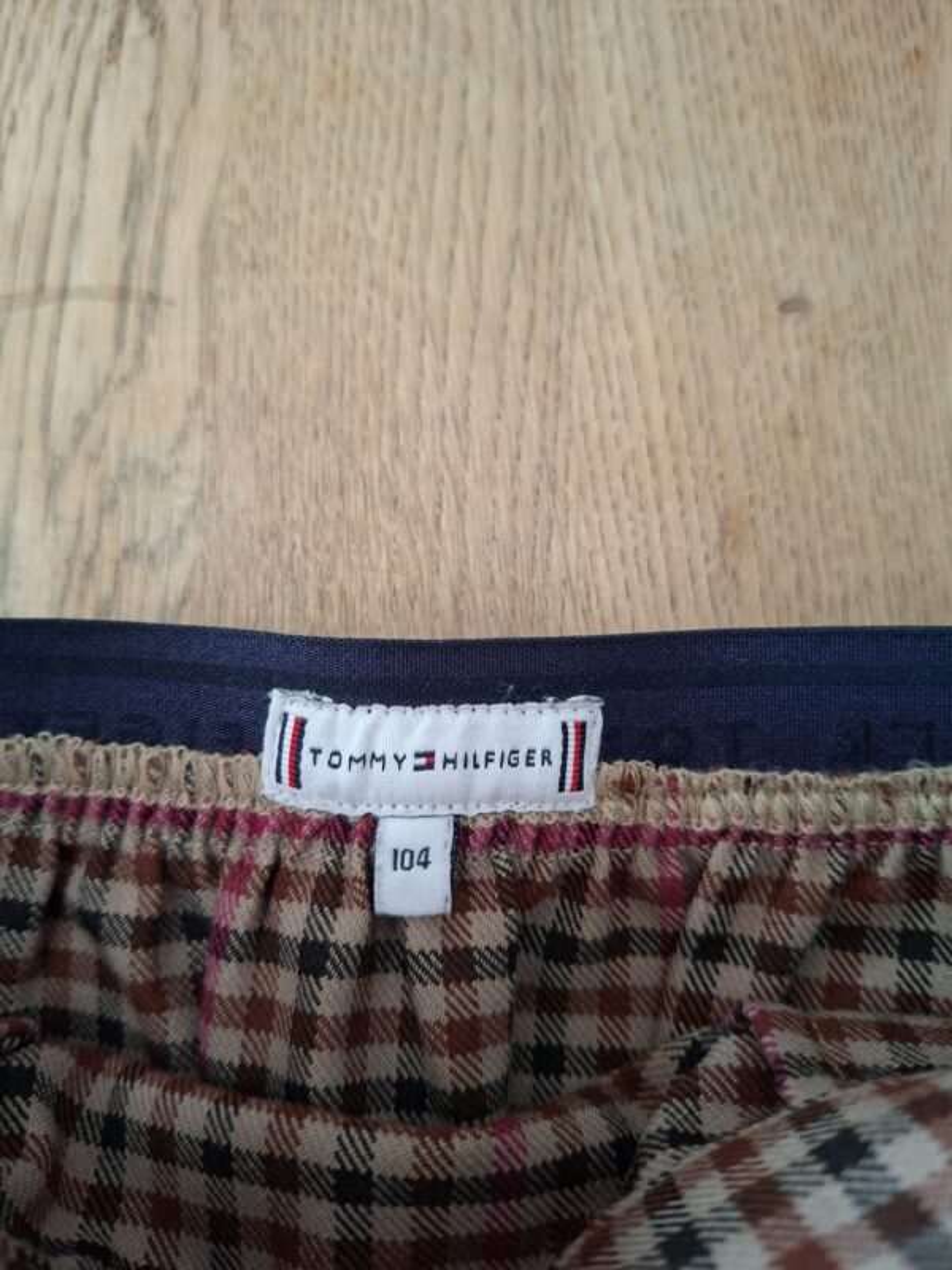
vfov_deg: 73.9
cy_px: 635
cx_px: 476
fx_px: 843
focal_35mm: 23
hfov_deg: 58.9
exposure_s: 1/25
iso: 500
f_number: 1.8
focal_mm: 5.54
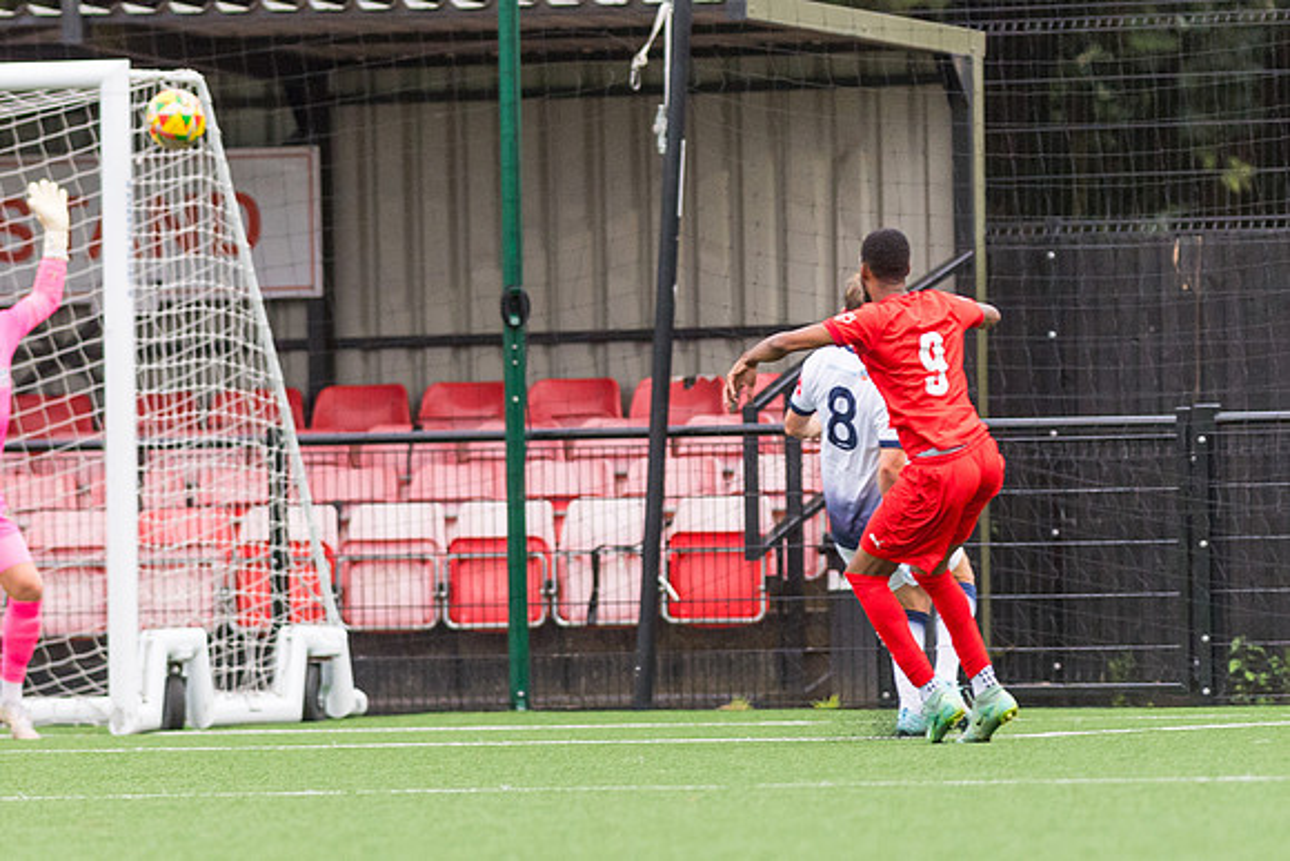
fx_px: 22781
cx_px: 484
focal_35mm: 636
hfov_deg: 3.2
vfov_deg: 2.2
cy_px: 557
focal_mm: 300
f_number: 2.8
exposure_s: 1/1600
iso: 1600
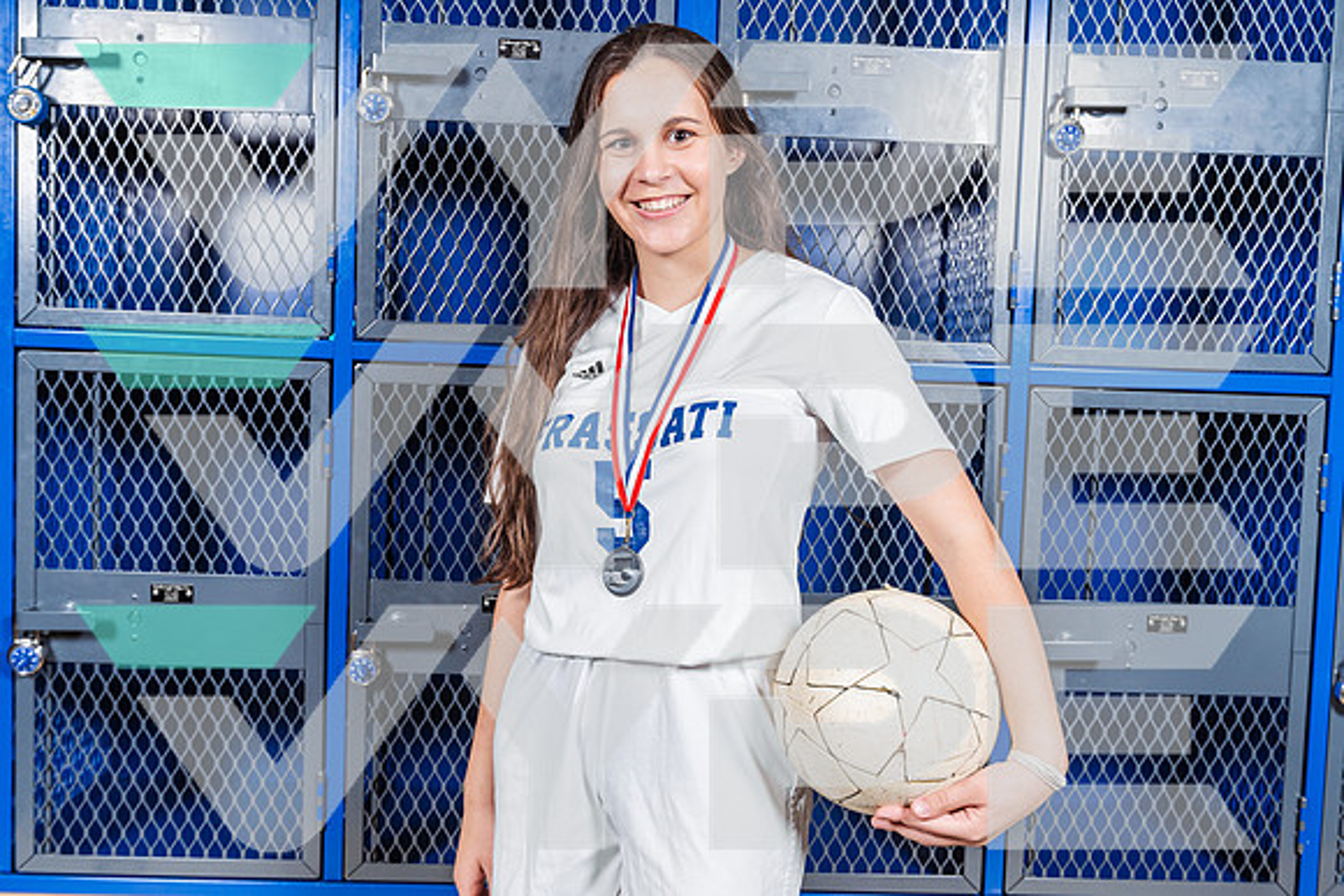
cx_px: 672
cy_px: 448
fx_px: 1344
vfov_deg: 36.9
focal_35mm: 36
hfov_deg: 53.1
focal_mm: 36
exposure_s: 1/125
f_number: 8
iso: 400
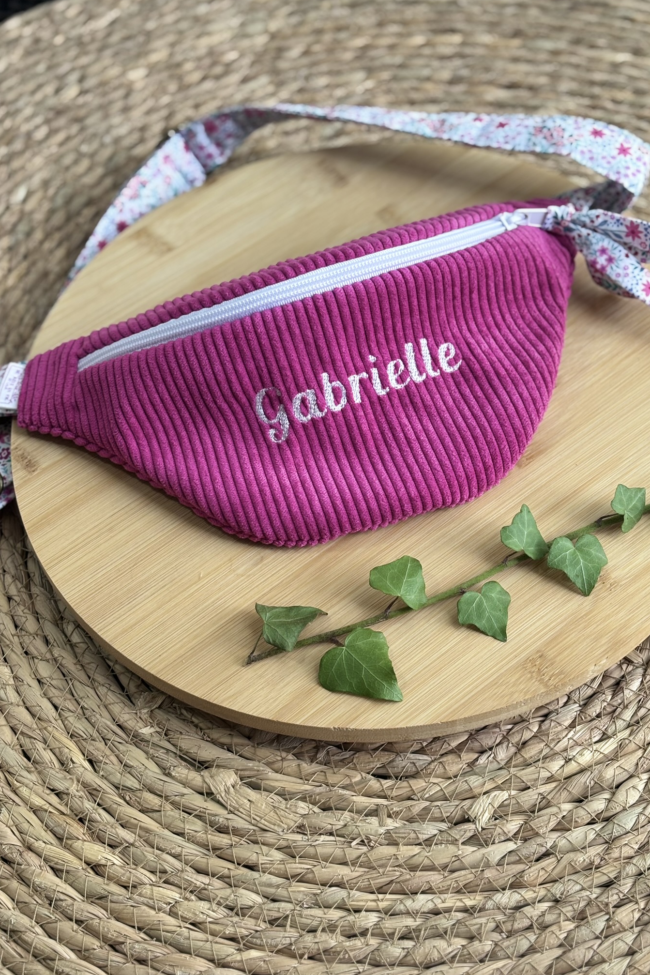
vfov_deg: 36.2
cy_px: 481
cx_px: 362
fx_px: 1489
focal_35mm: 55
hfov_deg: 24.6
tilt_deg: -55.8
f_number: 1.6
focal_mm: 5.96
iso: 50
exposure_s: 1/79
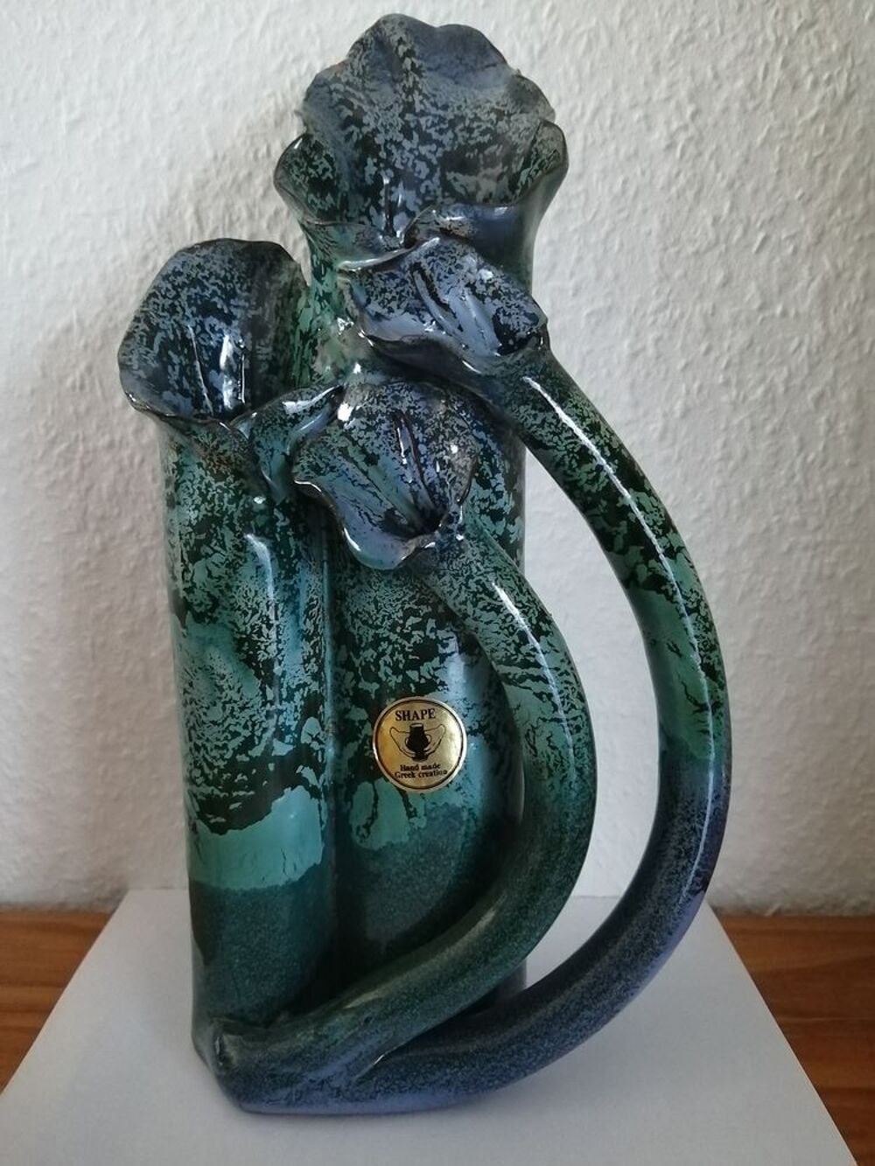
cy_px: 583
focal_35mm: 27
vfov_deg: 65.3
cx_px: 438
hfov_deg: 51.4
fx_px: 910
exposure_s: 1/25
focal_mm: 3.62
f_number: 1.8
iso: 500
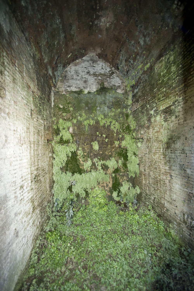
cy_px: 146
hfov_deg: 81.2
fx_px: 113
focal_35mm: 14
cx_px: 97
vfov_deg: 104.3
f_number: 3.5
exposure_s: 1/60
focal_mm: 14
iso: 200
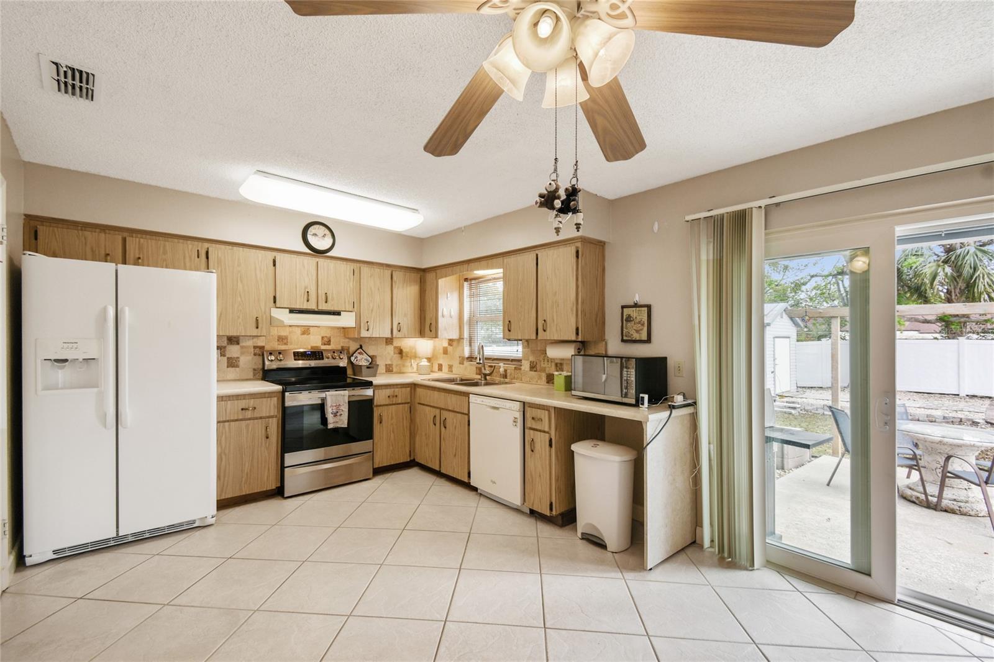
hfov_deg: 100.4
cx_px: 497
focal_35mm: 15
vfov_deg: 77.3
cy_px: 331
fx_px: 414
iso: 100
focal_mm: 10
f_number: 7.1
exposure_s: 1/15
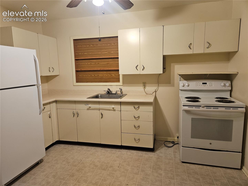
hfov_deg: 73.9
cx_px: 124
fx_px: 165
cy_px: 93
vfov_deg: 58.9
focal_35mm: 23
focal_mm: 5.4
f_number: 1.8
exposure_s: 1/40
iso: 250
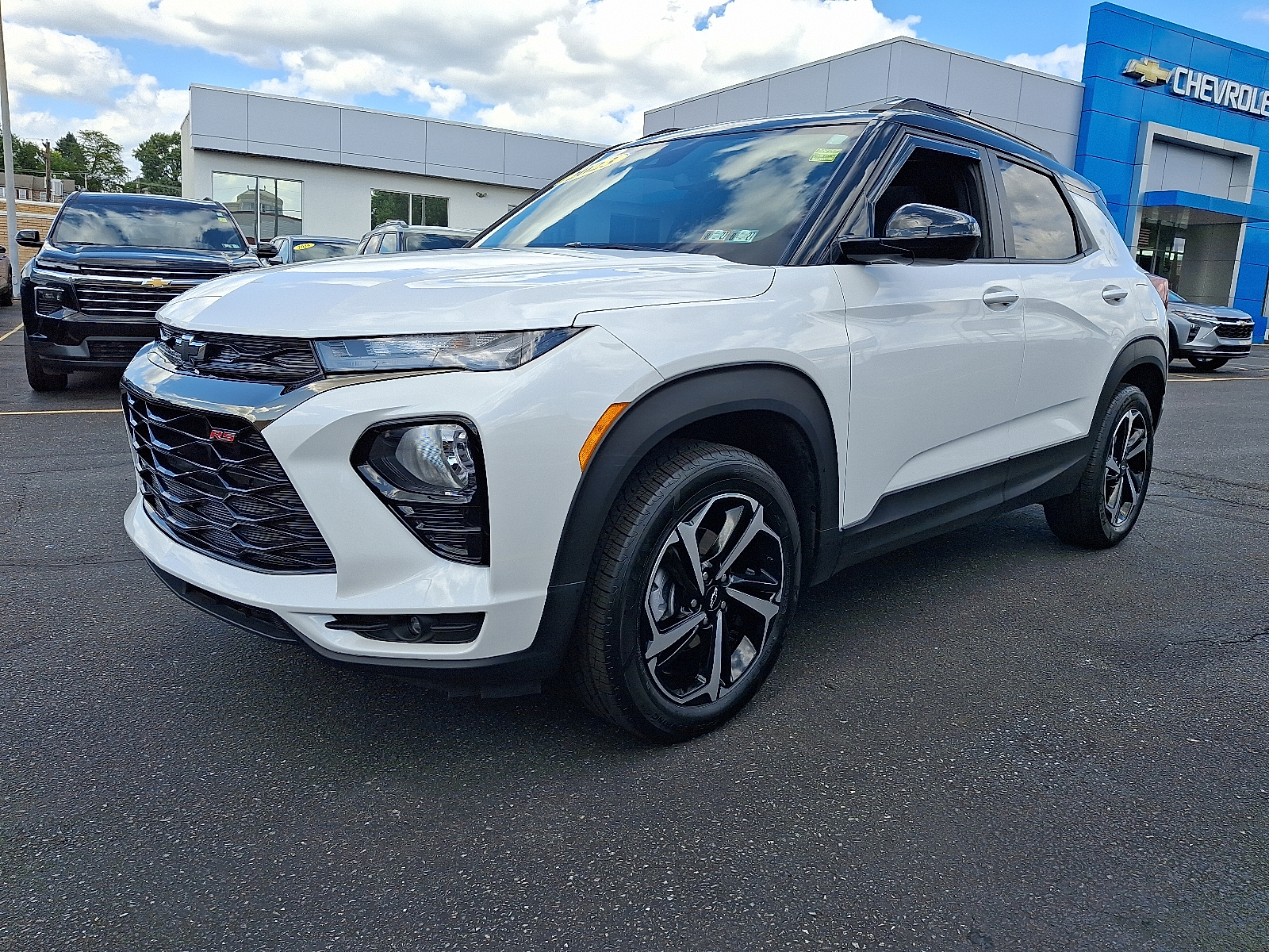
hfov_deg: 69.4
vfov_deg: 54.9
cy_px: 476
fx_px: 916
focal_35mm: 25
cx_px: 634
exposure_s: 1/909
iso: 25
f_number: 1.8
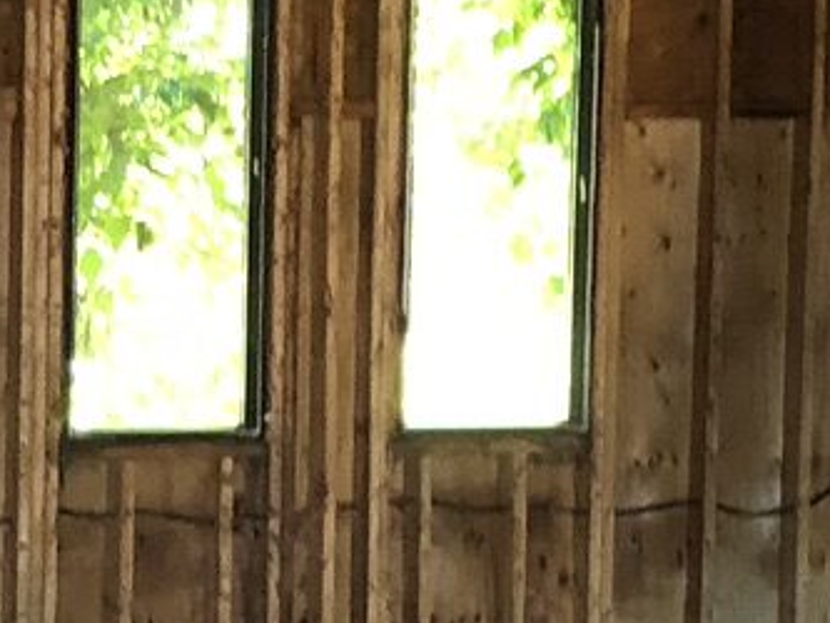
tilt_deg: -4.0
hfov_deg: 11.3
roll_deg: -0.9
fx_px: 4126
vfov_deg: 8.6
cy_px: 573
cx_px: -145
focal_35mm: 172
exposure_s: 1/8
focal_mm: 4
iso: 100
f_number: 1.8
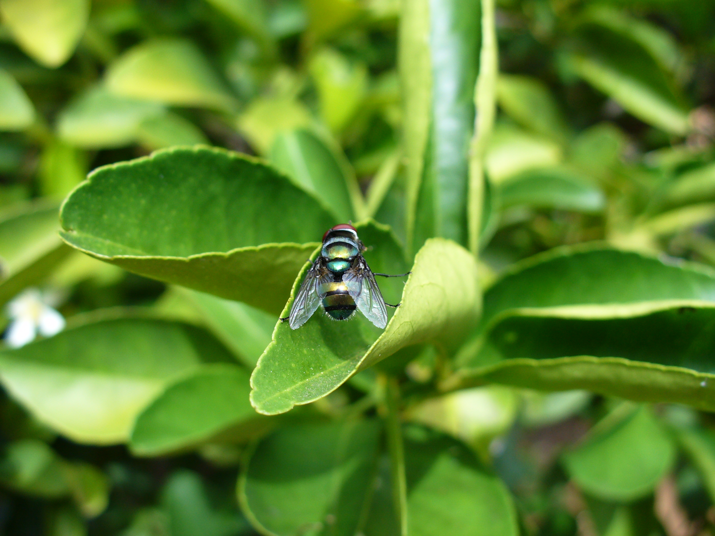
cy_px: 268
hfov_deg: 50.1
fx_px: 764
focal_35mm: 37
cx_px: 358
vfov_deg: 38.7
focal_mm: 6.1
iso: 80
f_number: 2.8
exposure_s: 1/200
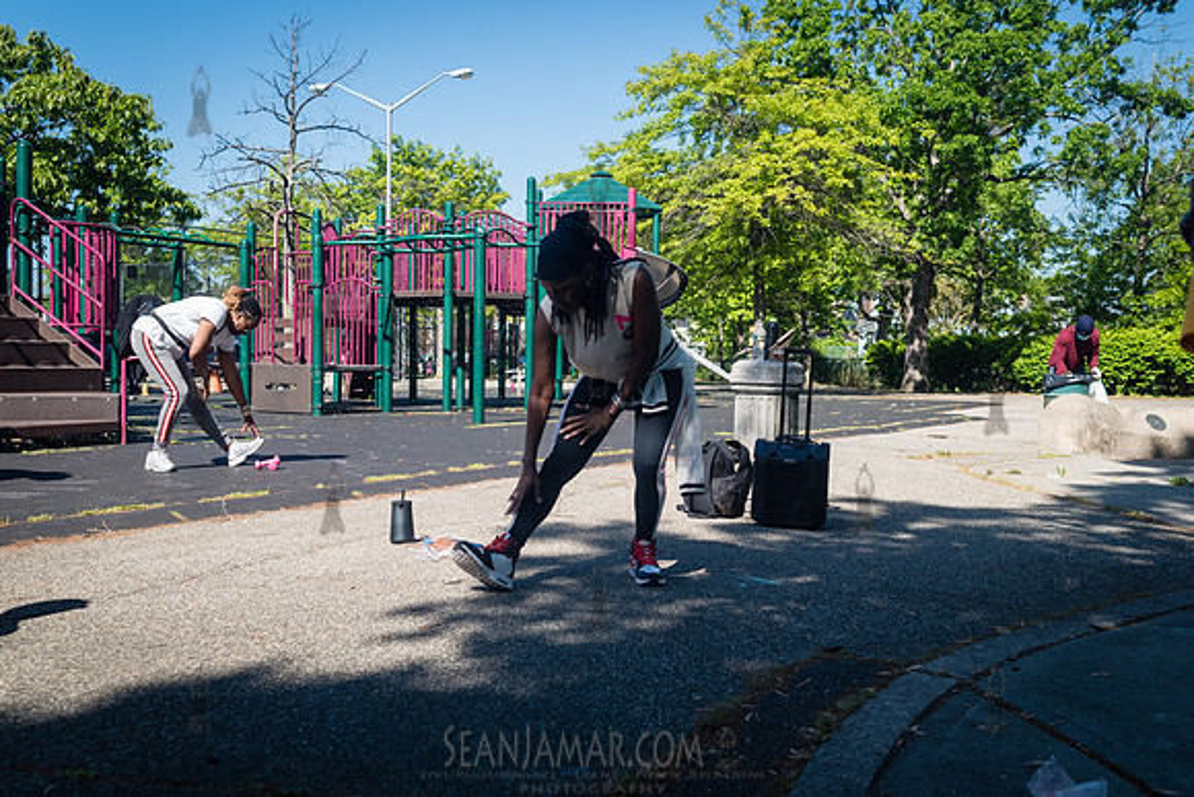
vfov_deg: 36.5
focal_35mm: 36
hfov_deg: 52.6
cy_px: 398
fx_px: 1209
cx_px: 597
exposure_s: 1/800
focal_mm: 35
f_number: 4.5
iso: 200
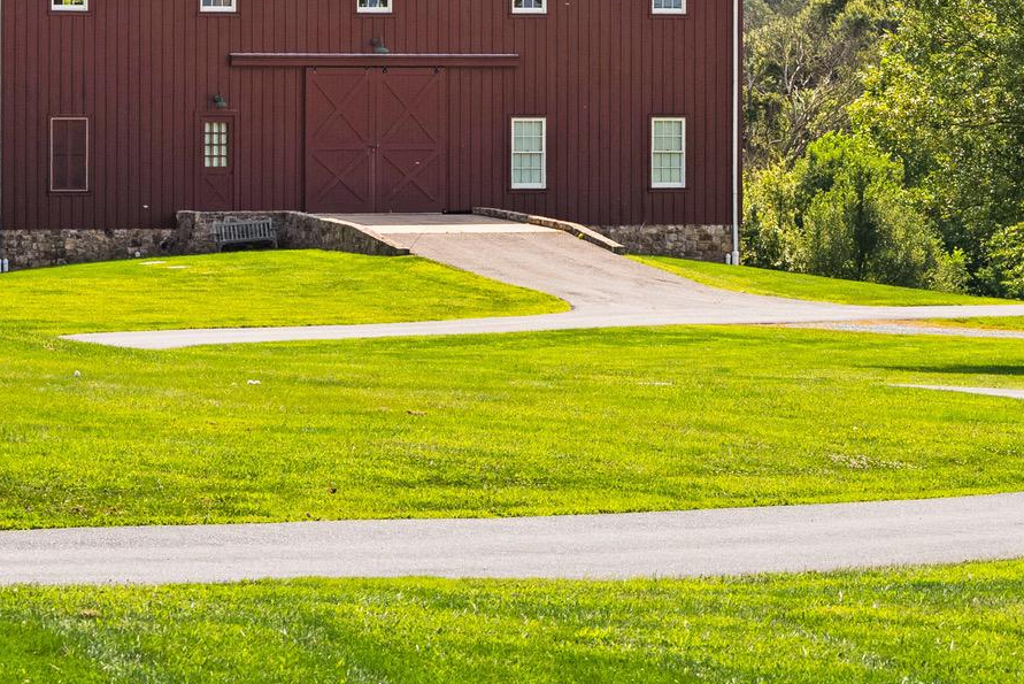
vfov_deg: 6.1
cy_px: -22
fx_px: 6346
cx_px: 611
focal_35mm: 223
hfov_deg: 9.2
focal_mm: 97
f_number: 8
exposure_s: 1/400
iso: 200
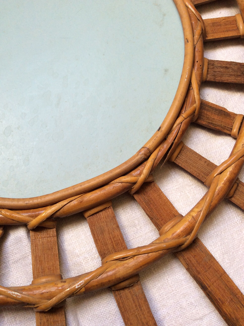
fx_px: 302
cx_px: 122
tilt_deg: -73.6
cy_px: 163
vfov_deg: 56.9
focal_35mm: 32
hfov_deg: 44.1
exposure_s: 1/100
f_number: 2.4
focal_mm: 3.3
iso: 64
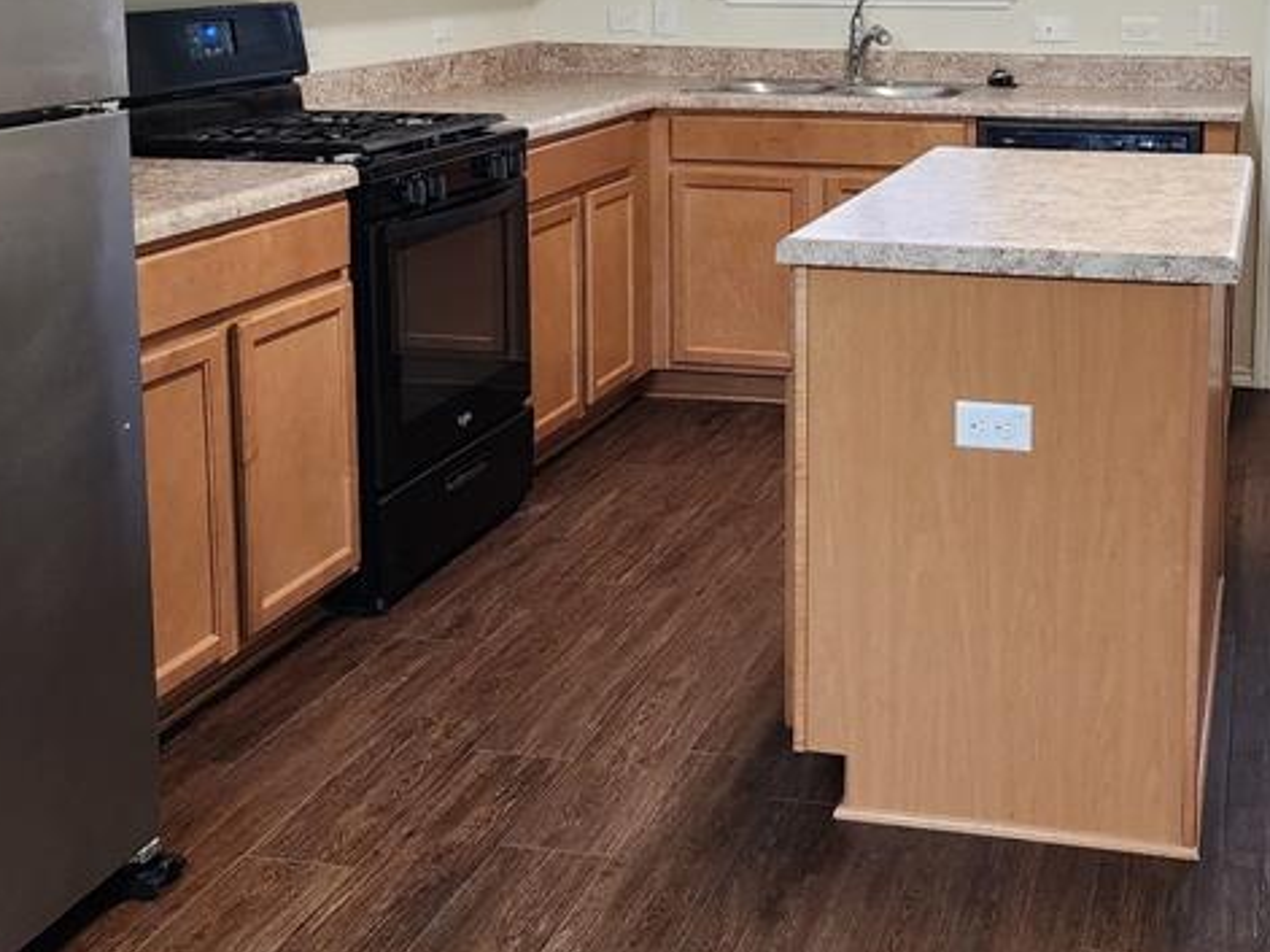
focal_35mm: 50
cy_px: 200
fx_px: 1834
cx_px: 863
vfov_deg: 28.5
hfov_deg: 37.7
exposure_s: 1/120
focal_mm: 6.4
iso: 640
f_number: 1.8
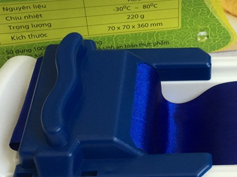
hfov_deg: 22.7
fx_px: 568
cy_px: 54
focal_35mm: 83
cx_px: 232
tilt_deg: -46.7
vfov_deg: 17.7
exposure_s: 1/50
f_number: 2.2
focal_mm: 4.15
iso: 32
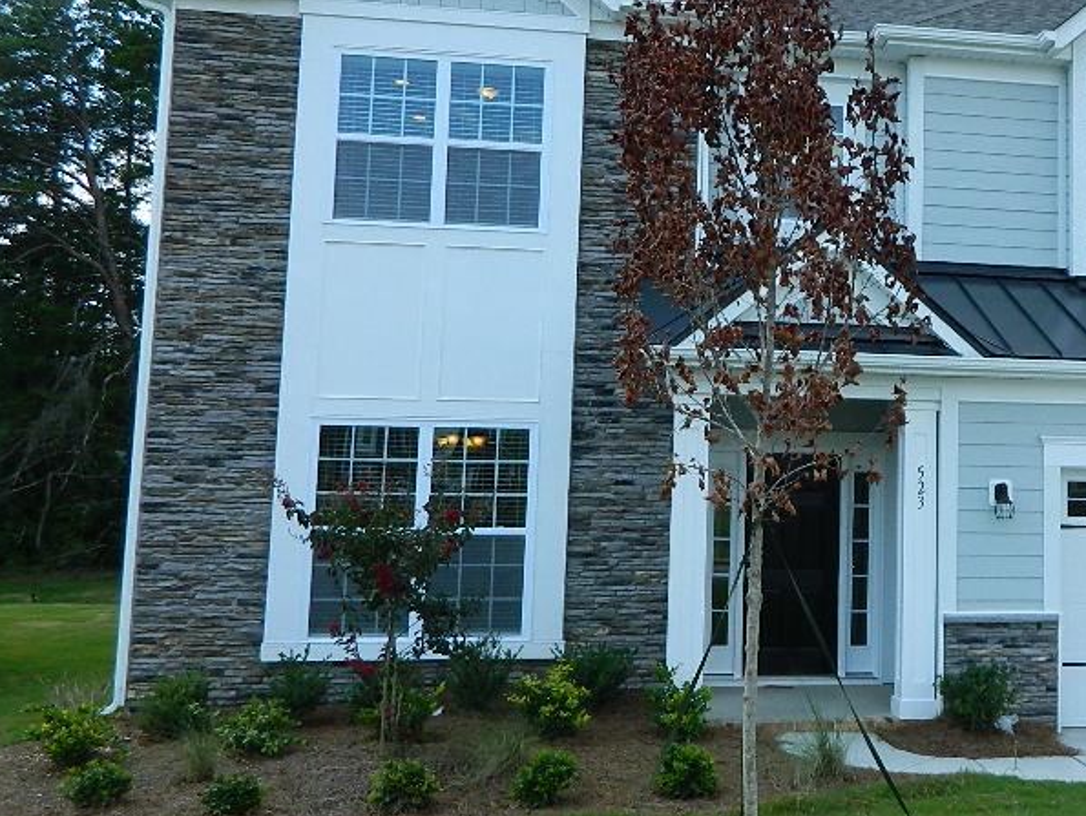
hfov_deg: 41.7
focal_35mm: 43
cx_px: 889
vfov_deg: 33.5
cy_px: 336
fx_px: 1350
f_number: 3.1
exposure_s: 1/500
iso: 80
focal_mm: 4.5
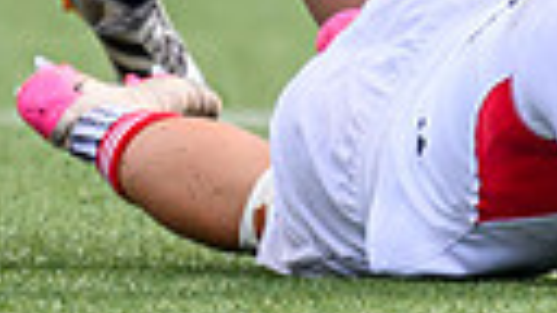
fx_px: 76151
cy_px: -554
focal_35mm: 5156
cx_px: 1179
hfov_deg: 0.4
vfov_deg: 0.2
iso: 500
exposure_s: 1/2000
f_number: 4
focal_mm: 560
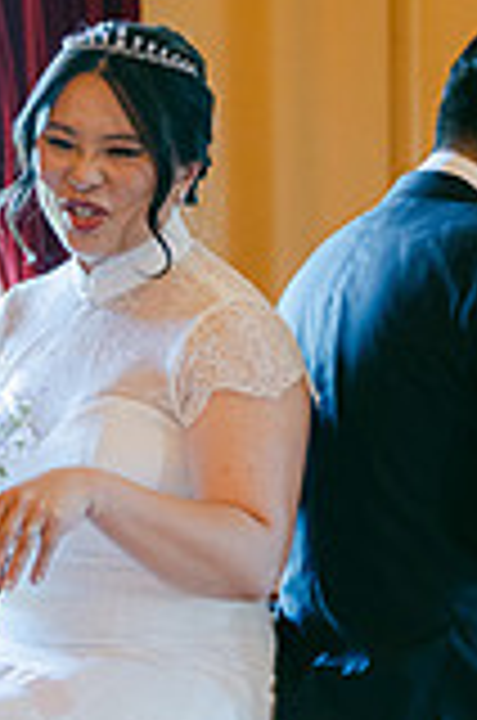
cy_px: 684
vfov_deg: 14.4
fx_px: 2814
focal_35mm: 141
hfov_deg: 9.7
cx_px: 220
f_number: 1.8
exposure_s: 1/125
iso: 800
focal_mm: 50
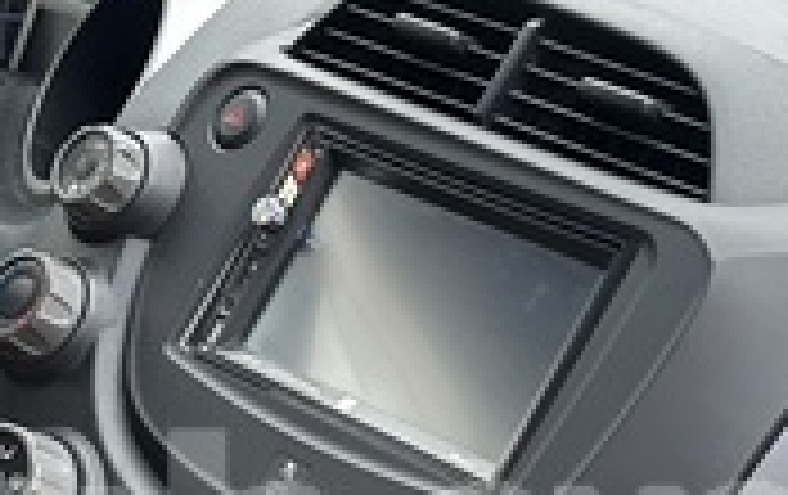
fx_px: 2495
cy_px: 567
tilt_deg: -20.3
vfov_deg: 11.2
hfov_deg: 17.8
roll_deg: -5.6
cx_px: 603
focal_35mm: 116
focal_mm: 6.86
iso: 80
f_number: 1.78
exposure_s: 1/654
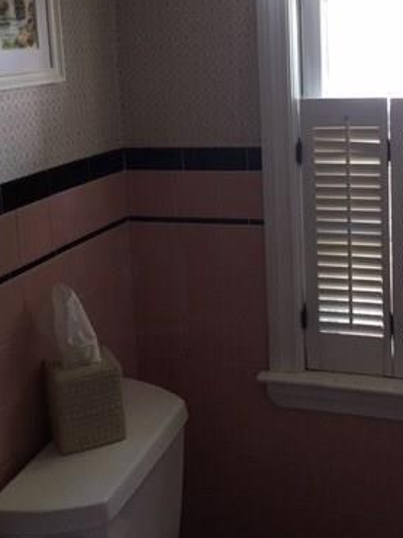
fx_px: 777
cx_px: 248
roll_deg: +2.1
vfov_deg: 37.7
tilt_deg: -8.5
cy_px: 173
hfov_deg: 29.0
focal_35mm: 50
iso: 25
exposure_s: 1/15
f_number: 2.2
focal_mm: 4.15
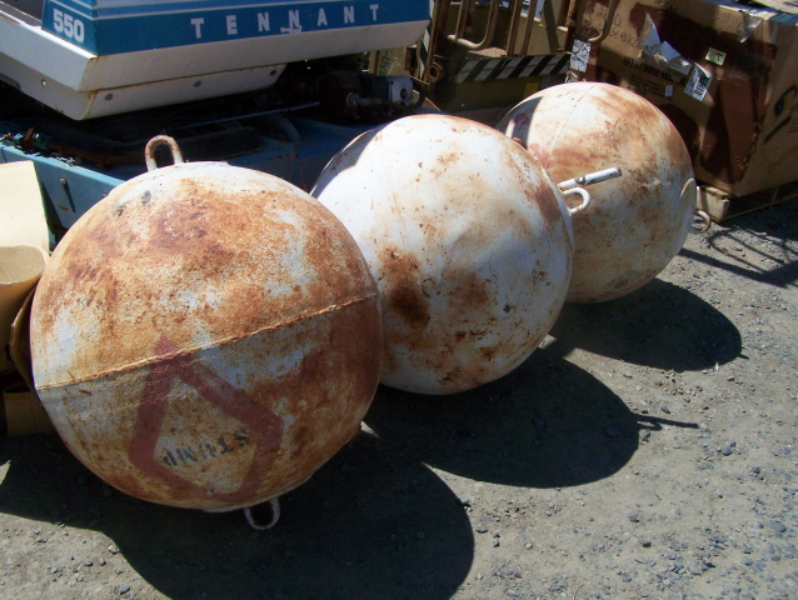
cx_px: 399
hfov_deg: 48.9
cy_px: 300
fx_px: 877
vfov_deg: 37.8
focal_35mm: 38
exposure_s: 1/1600
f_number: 5.6
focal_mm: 6.3
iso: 160
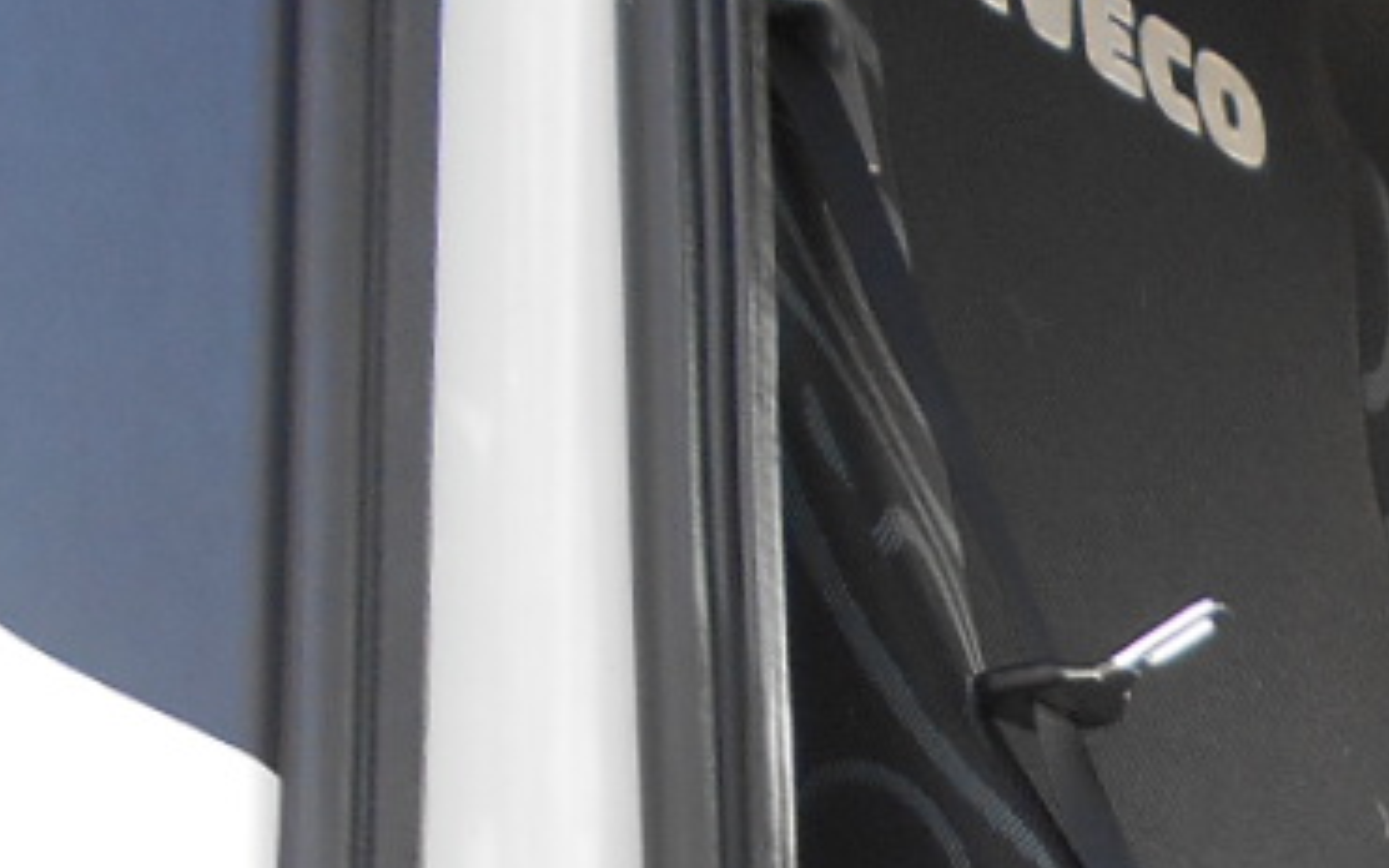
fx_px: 4505
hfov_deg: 16.1
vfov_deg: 10.1
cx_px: 2082
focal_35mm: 119
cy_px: 1773
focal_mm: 4.6
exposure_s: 1/125
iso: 80
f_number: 3.2
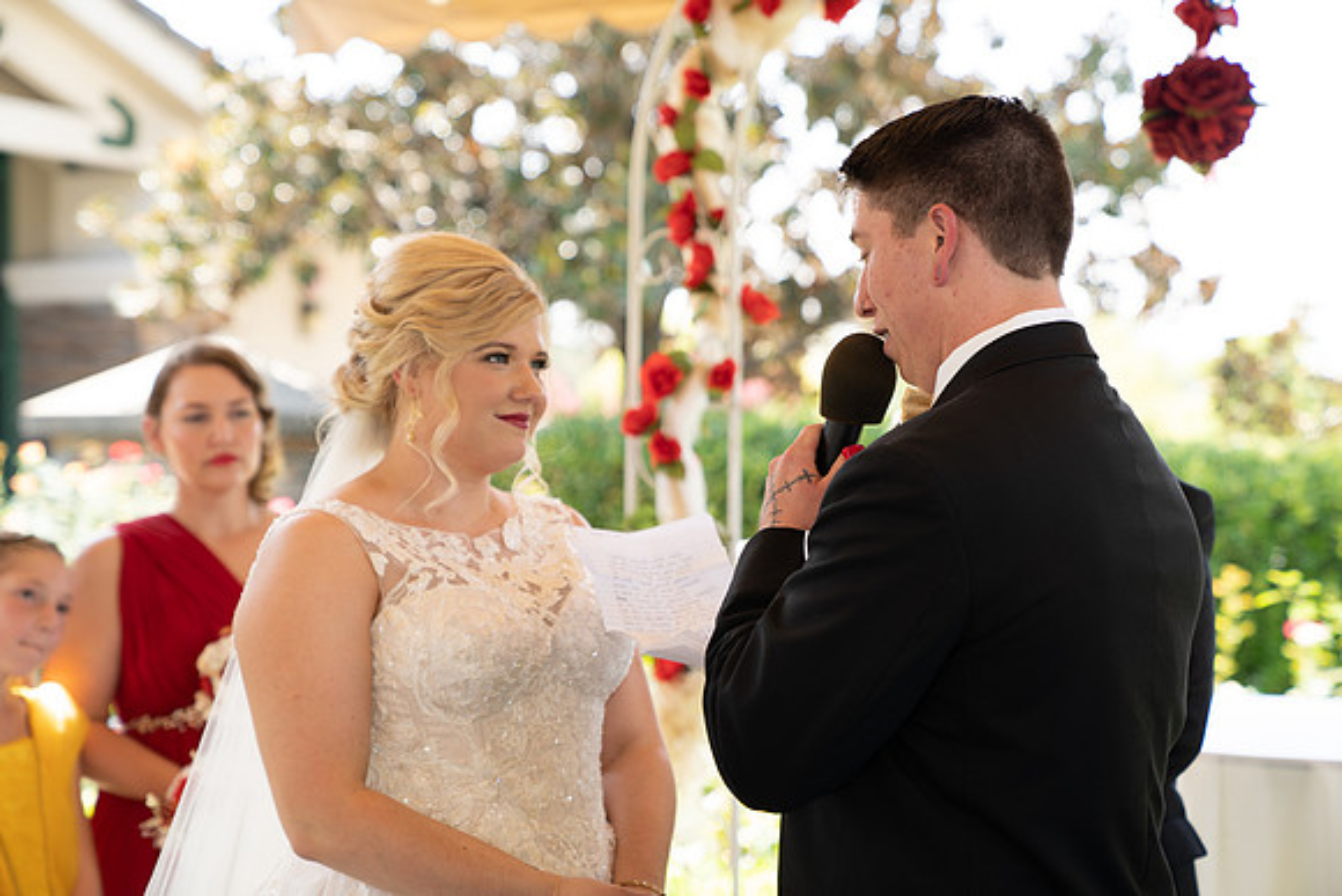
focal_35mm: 70
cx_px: 671
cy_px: 448
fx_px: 2610
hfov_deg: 28.8
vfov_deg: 19.5
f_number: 3.2
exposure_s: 1/100
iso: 100
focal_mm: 70
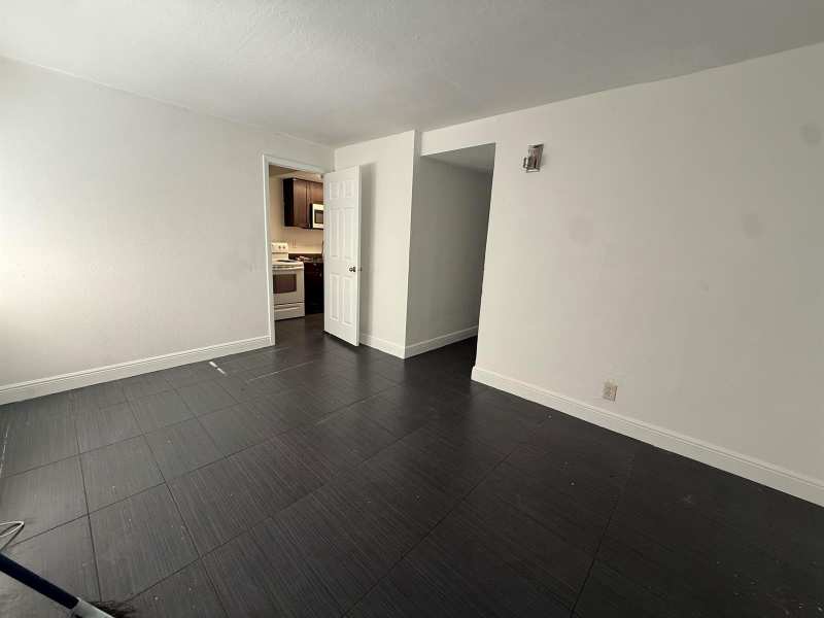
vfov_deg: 85.7
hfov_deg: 102.1
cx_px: 412
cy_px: 309
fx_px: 333
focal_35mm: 14
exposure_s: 1/99
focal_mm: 2.22
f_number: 2.2
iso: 100
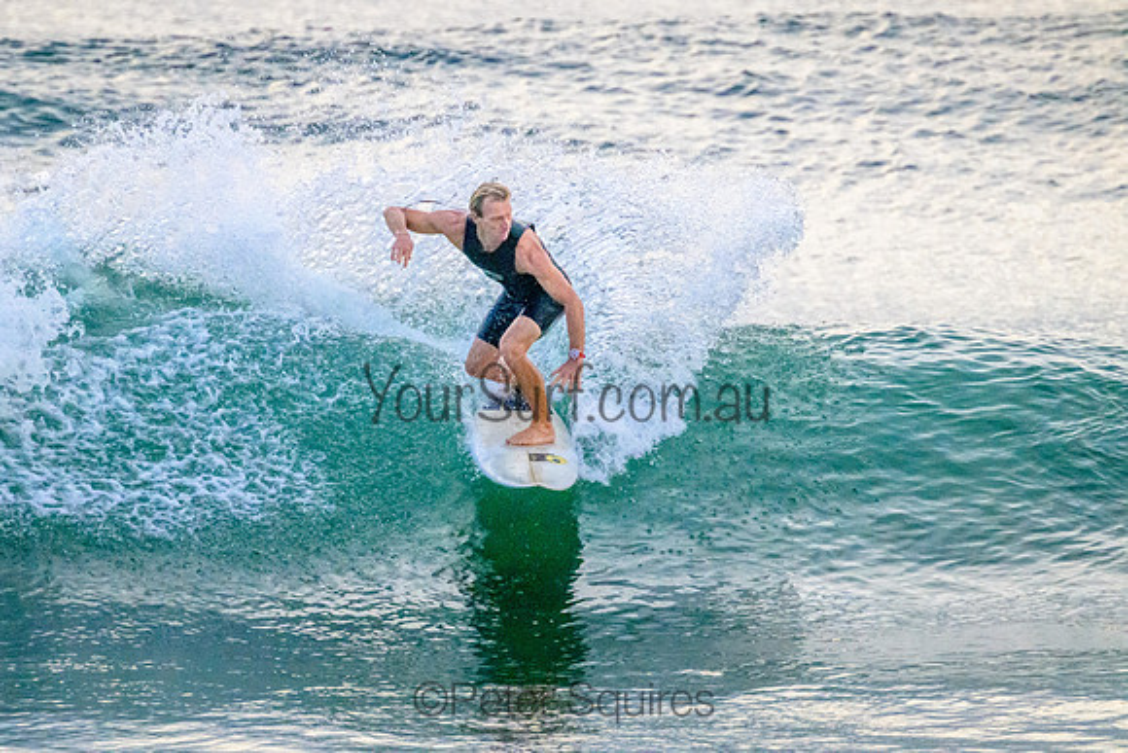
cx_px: 496
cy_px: 331
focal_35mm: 896
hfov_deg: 2.3
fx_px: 28074
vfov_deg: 1.5
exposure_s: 1/2000
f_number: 11
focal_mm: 800
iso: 7200
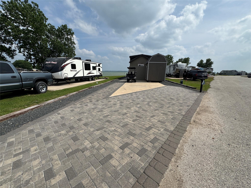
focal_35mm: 14
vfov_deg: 85.7
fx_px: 102
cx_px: 126
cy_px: 94
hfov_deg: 102.1
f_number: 2.2
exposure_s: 1/3247
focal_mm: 2.22
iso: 50
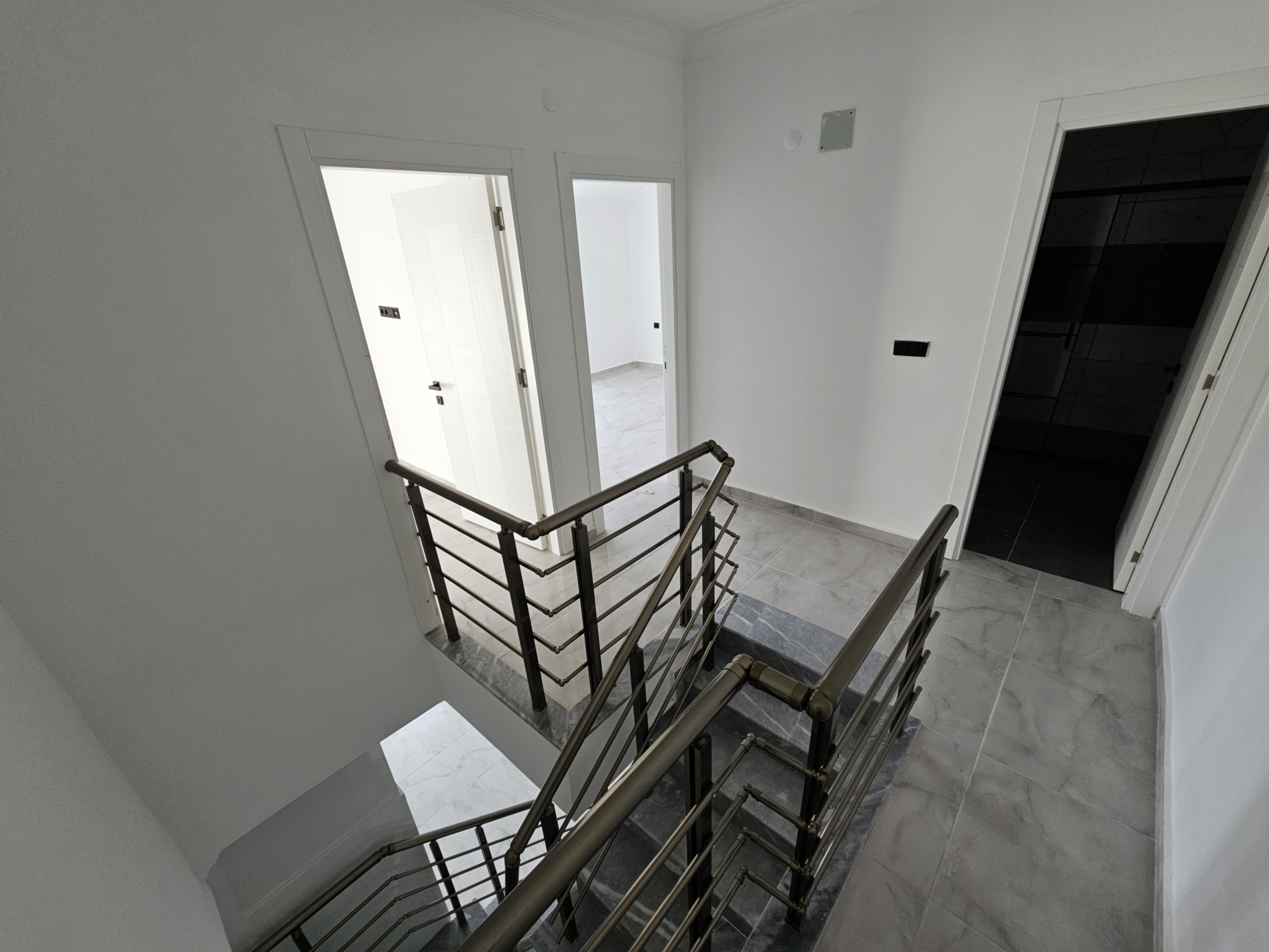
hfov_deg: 106.2
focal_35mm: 13
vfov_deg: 89.9
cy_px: 476
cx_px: 634
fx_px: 477
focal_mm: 2.2
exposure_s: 1/209
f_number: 2.2
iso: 80
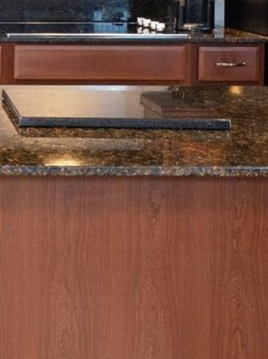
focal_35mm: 82
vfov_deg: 23.1
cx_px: -153
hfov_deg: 16.2
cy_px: 23
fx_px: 847
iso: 640
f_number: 8
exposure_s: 2
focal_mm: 14
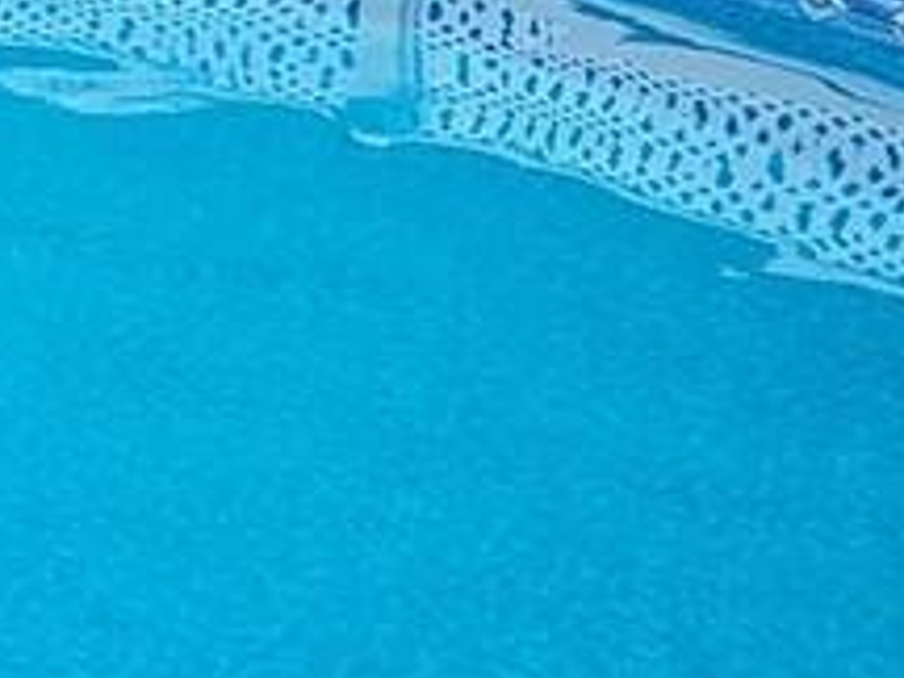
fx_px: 3212
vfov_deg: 12.0
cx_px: -624
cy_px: 88
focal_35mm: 123
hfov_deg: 14.4
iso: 40
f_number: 1.8
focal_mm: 5.4
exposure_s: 1/1571
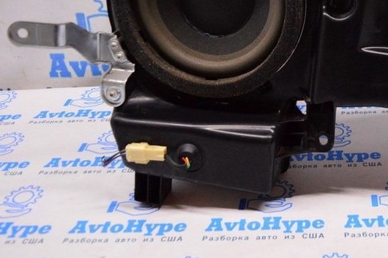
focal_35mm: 58
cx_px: 312
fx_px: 624
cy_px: 20
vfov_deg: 22.7
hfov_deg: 33.5
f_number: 3.8
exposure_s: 1/400
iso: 3200
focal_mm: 20
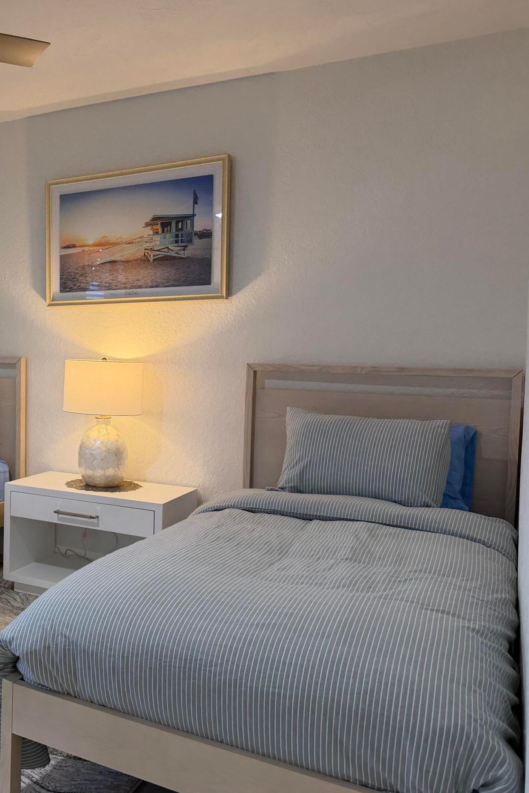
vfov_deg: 55.8
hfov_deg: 35.5
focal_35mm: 34
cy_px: 393
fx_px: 749
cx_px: 12
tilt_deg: -3.6
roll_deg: -0.4
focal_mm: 6.76
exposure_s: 1/60
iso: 200
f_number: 1.78
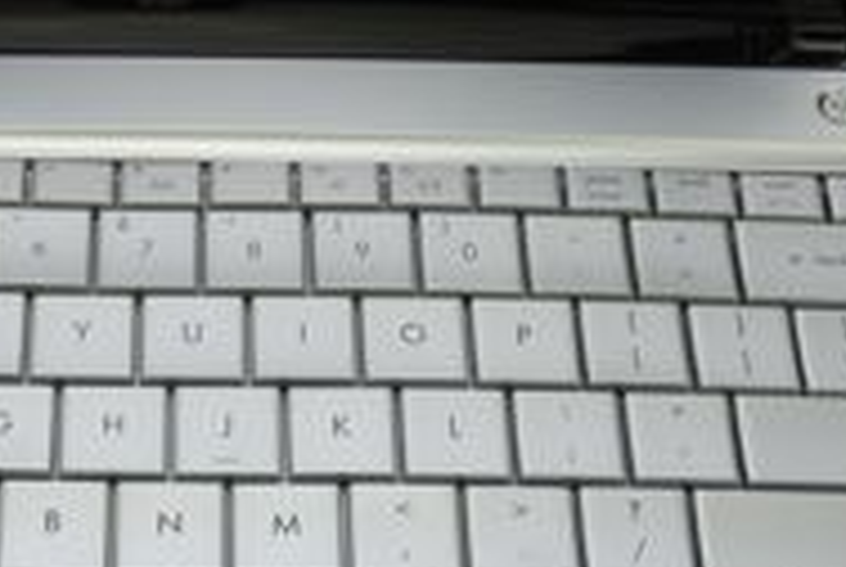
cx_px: 94
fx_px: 2260
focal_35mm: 96
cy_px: 529
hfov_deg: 20.8
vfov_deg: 14.1
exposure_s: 1/60
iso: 100
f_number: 5.6
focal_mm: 24
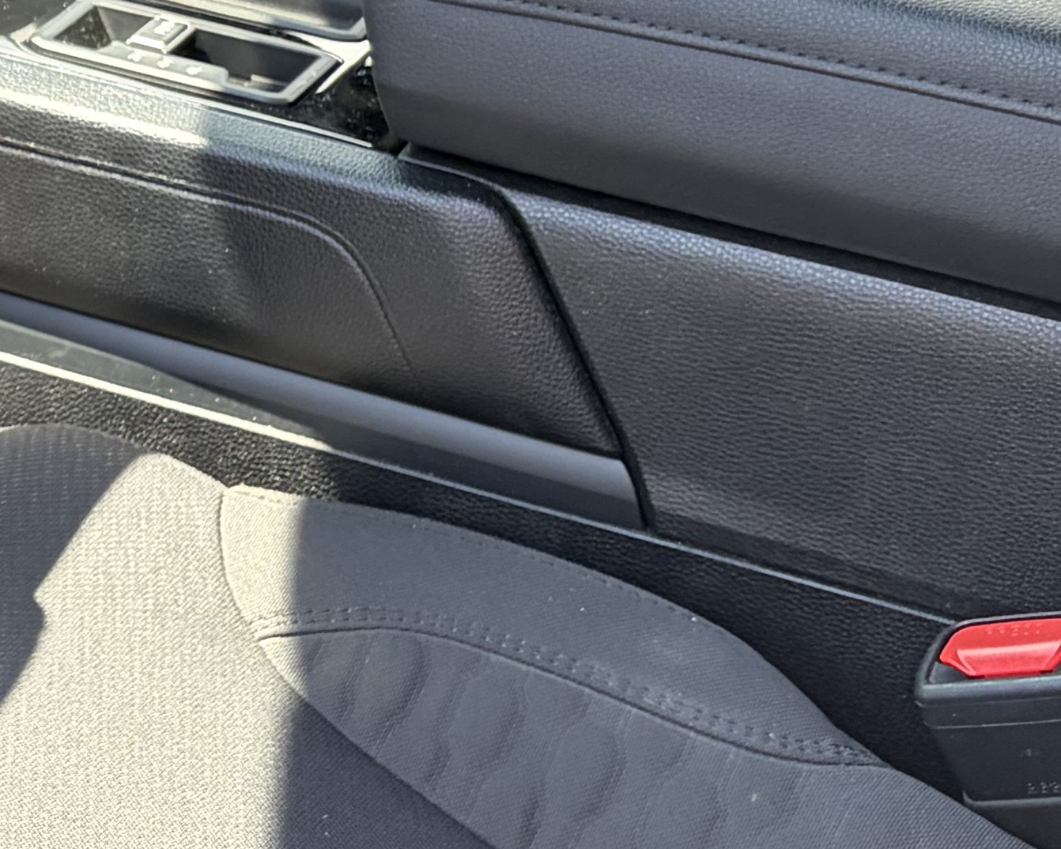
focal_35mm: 108
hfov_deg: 16.5
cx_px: -451
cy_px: -77
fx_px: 3392
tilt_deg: -24.4
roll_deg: -1.5
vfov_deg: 14.0
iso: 100
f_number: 1.6
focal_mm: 5.96
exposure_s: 1/219
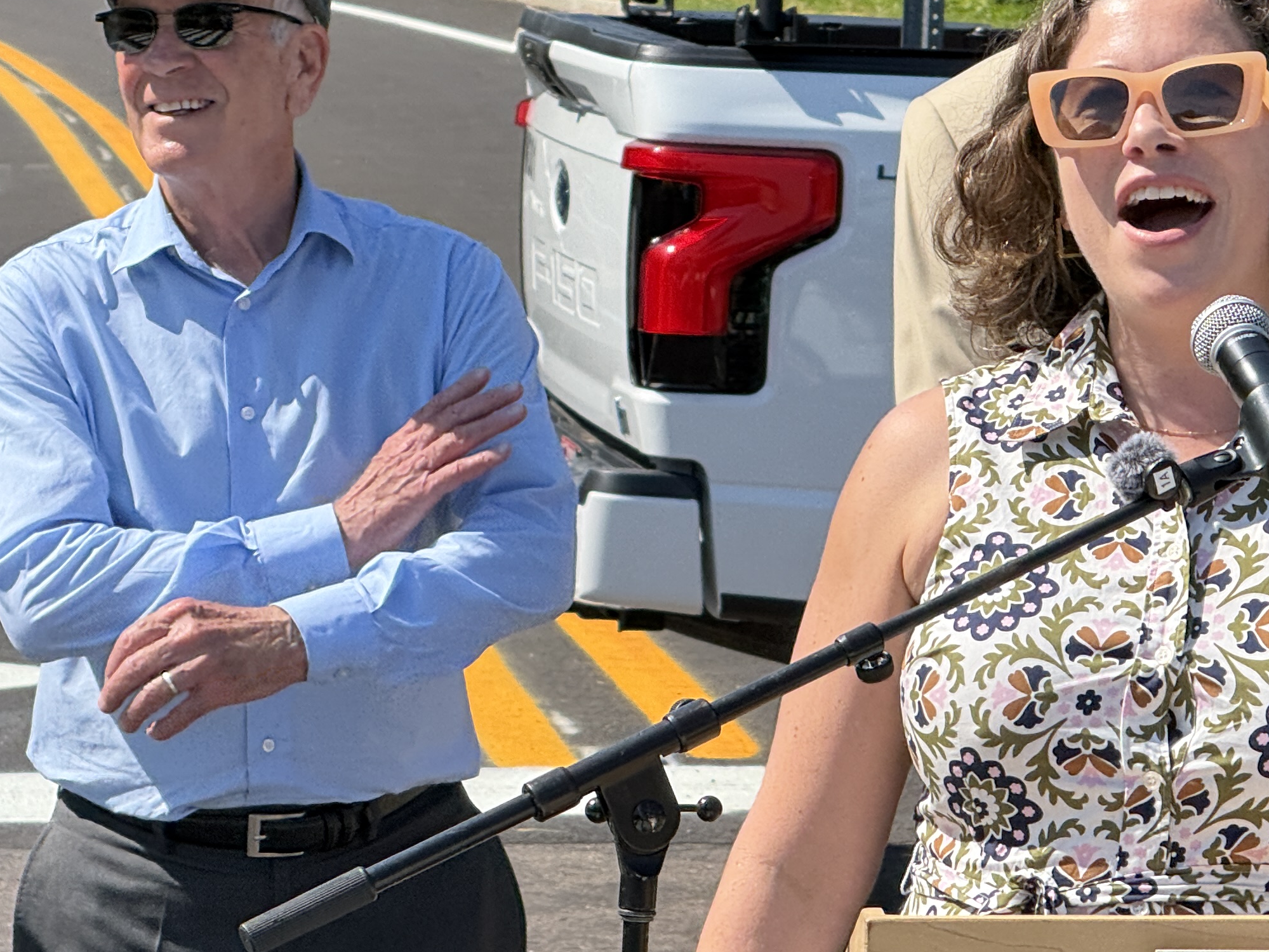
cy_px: 381
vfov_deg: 6.1
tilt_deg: -1.9
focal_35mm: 242
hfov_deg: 8.2
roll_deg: +0.2
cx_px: 1073
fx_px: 8873
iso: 50
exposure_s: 1/977
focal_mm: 15.66
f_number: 2.8
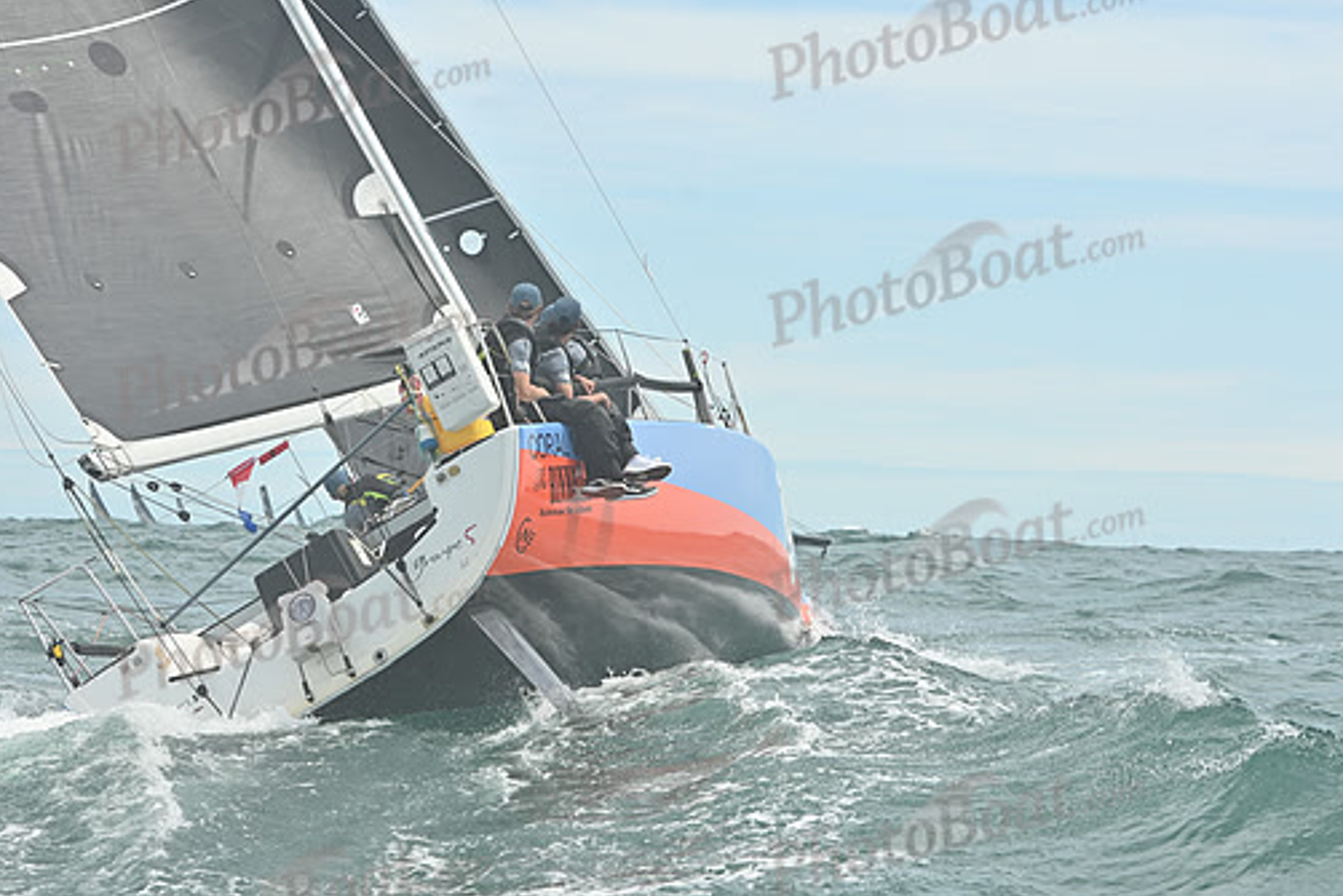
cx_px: 631
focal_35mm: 127
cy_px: 453
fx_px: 4739
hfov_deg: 16.1
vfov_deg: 10.8
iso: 320
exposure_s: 1/1250
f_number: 8
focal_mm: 110
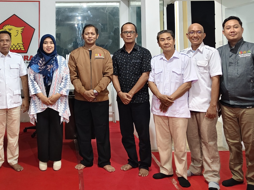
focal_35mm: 40
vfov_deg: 34.8
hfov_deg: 45.3
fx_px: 293
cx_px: 65
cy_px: 38
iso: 1042
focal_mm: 5.56
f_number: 1.88
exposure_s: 1/33.3
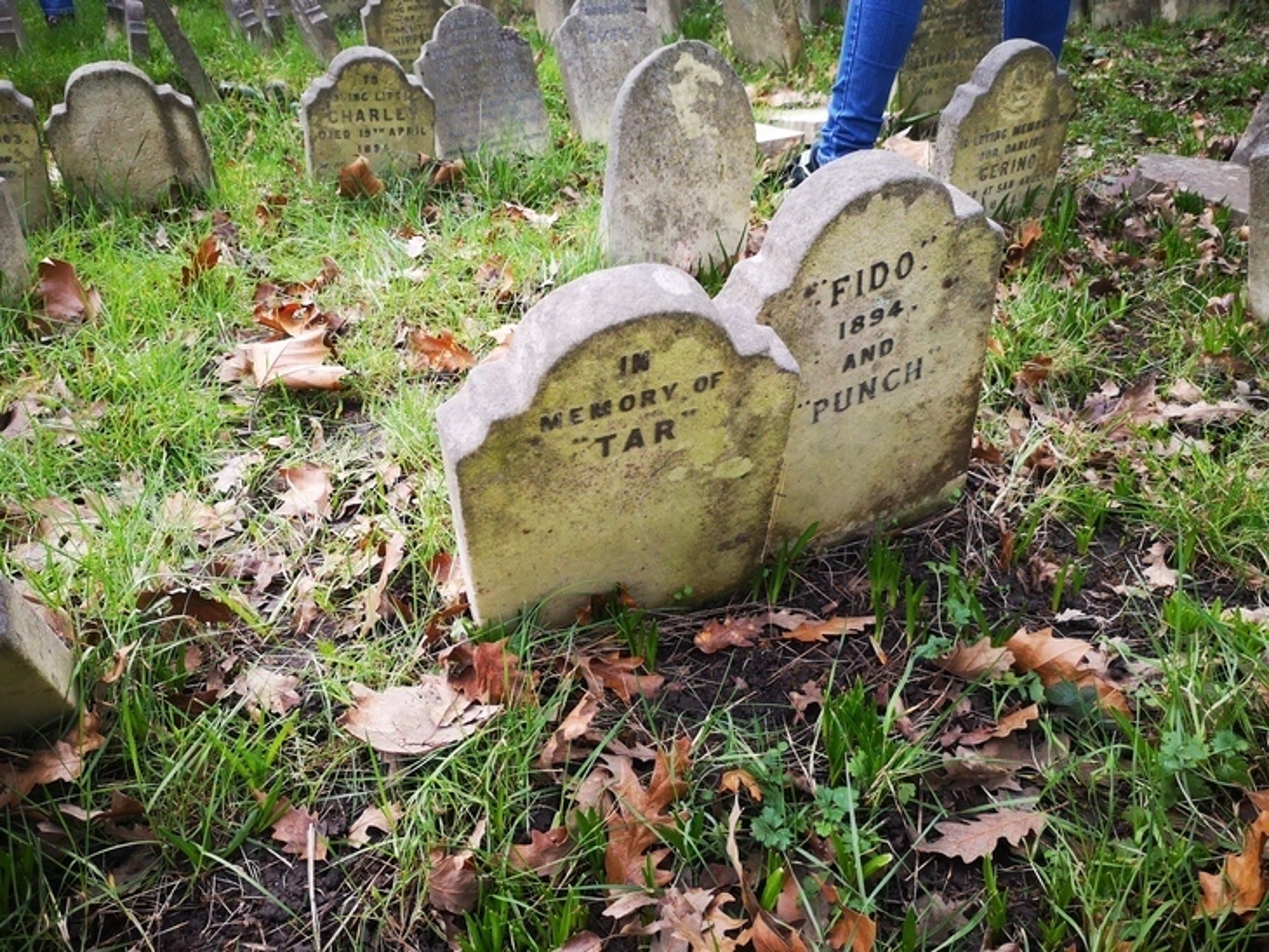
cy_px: 476
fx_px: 990
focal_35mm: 27
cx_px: 634
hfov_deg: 65.3
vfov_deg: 51.4
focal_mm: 3.95
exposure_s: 1/900
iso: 250
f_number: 1.8
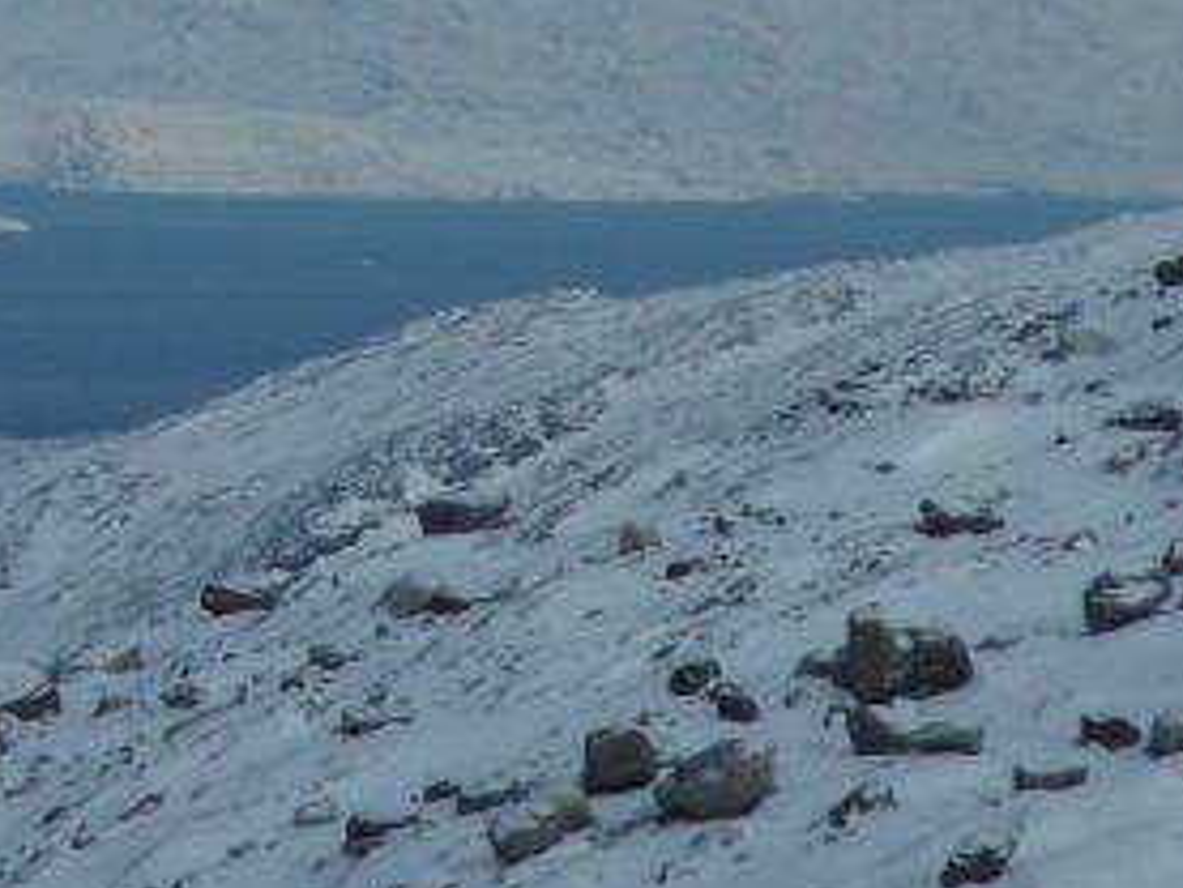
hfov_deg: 2.3
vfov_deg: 1.7
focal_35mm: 866
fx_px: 29608
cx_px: -184
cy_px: -128
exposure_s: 1/1000
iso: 80
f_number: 5.6
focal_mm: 49.2
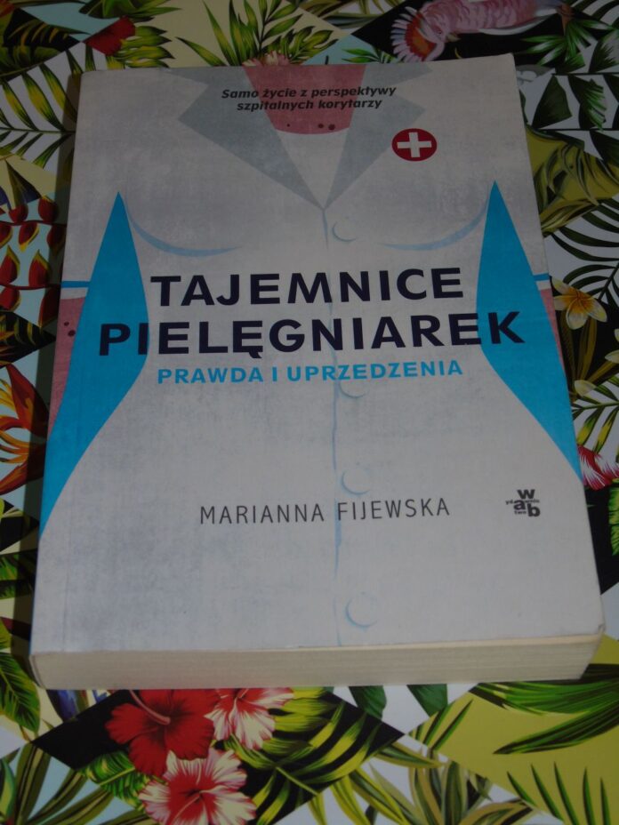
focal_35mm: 54
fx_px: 1287
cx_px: 310
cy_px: 412
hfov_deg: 27.0
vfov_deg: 35.5
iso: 80
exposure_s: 1/60
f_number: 4.3
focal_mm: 9.6
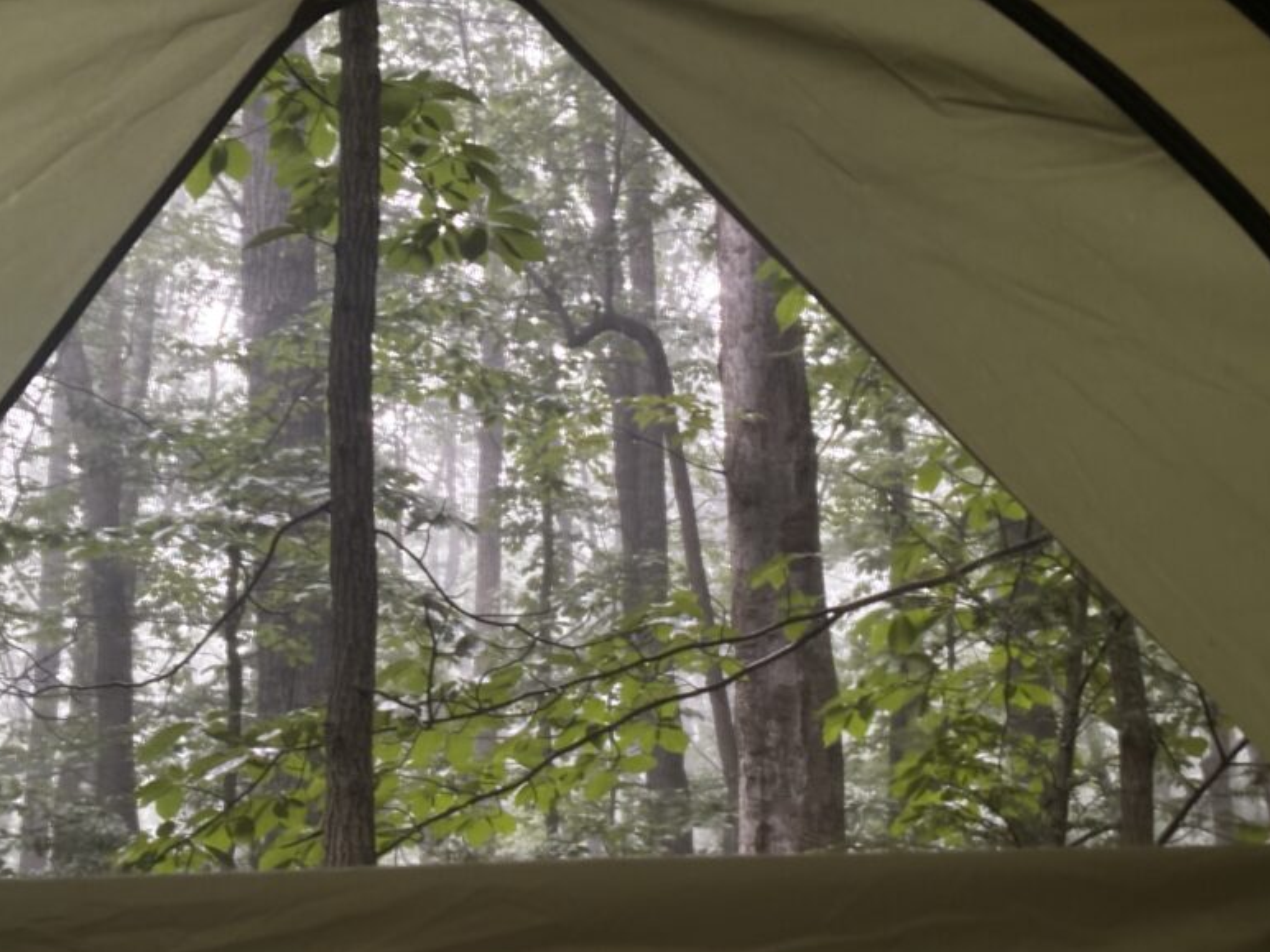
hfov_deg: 28.0
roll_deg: -1.1
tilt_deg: +17.0
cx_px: 462
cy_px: 525
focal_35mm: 69
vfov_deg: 21.3
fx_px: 2531
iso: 320
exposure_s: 1/30
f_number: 1.6
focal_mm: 5.96
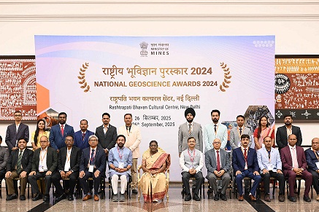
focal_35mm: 39
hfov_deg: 49.6
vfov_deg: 34.1
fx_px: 345
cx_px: 155
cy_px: 119
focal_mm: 33
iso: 1600
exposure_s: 1/100
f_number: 4.5
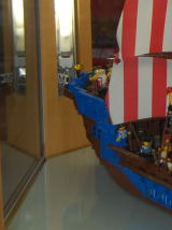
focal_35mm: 138
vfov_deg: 14.0
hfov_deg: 10.5
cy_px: -14
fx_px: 916
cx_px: 212
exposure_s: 1/60
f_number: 4.5
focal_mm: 32
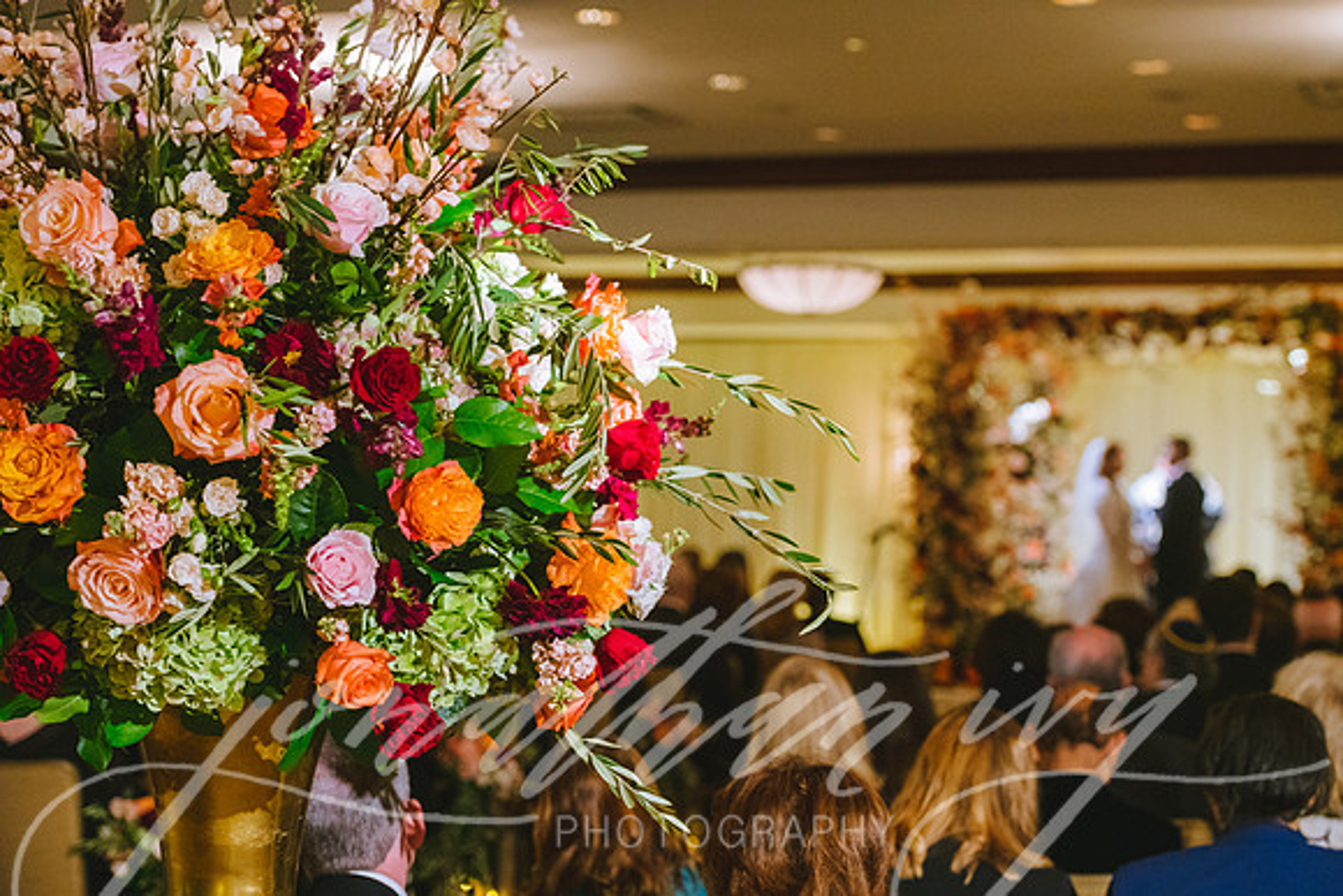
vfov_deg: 19.5
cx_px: 672
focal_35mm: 70
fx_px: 2612
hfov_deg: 28.8
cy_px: 448
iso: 2000
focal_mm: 70
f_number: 2.8
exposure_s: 1/160
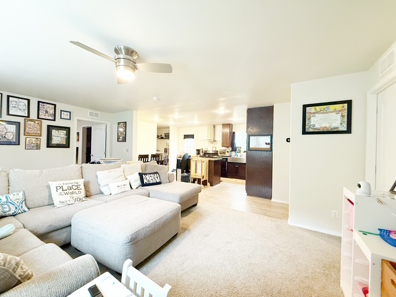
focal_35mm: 14
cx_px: 198
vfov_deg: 85.7
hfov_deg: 102.1
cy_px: 148
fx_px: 160
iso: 320
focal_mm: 2.22
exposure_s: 1/60
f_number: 2.2
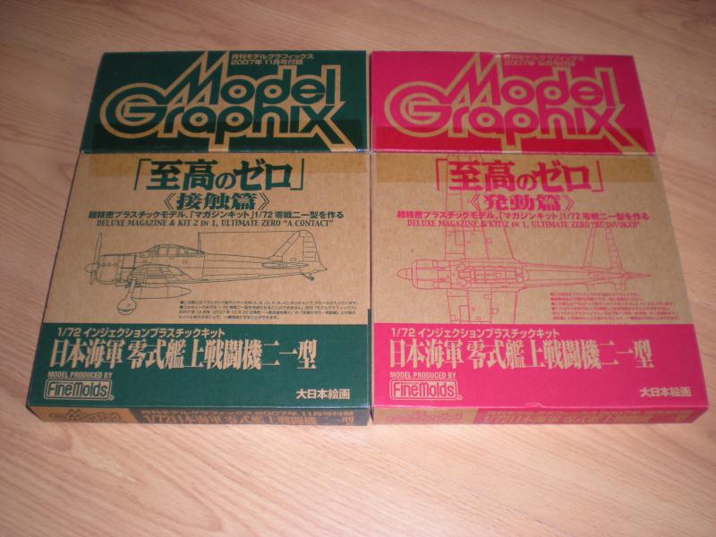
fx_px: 786
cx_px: 358
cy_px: 268
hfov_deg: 49.0
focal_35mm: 38
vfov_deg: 37.7
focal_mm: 6.3
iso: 64
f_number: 3.1
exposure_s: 1/30
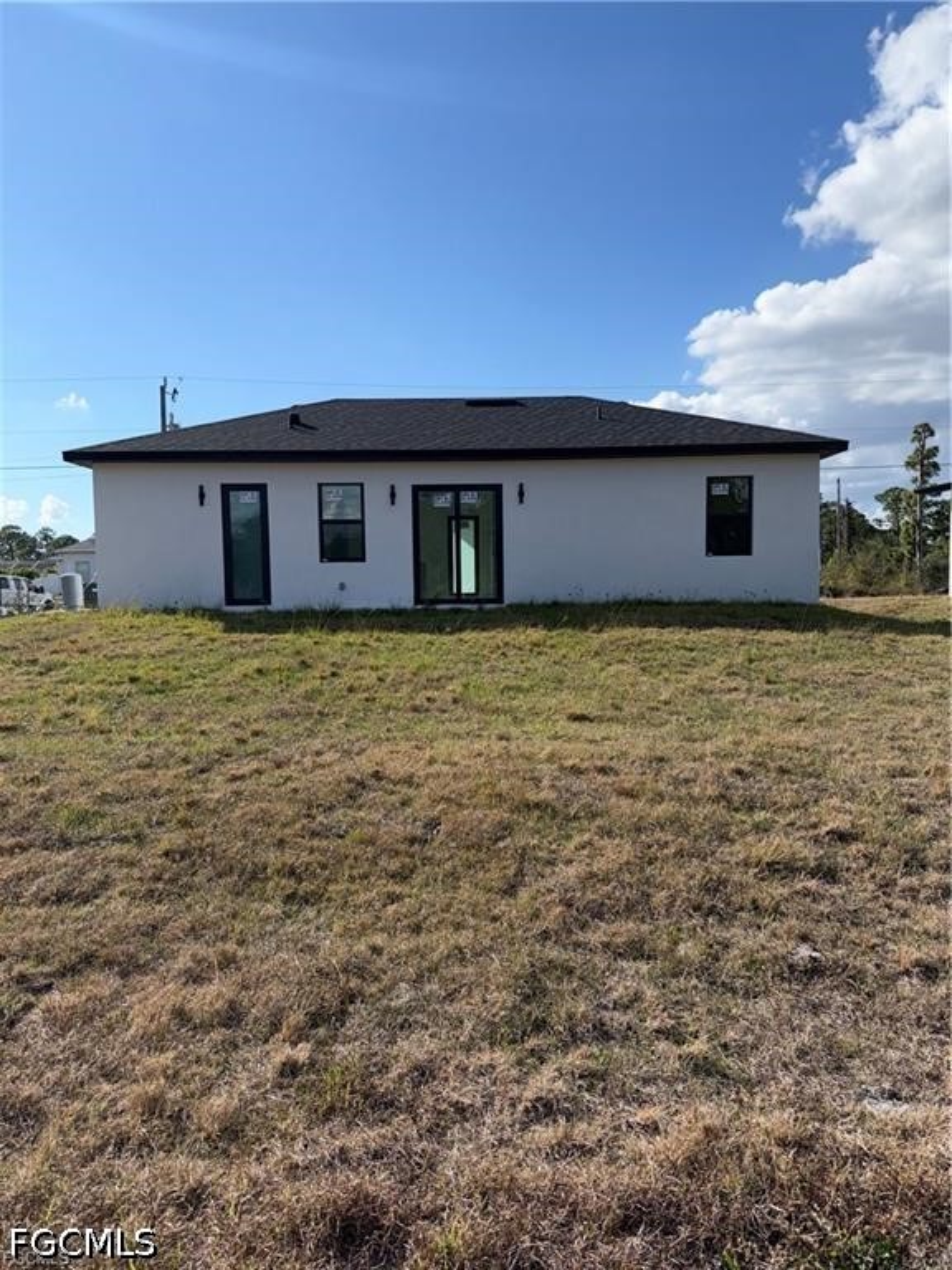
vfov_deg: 71.6
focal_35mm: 24
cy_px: 635
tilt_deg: -3.5
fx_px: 880
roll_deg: +0.9
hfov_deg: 56.8
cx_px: 476
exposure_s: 1/6173
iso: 64
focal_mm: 6.76
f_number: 1.78
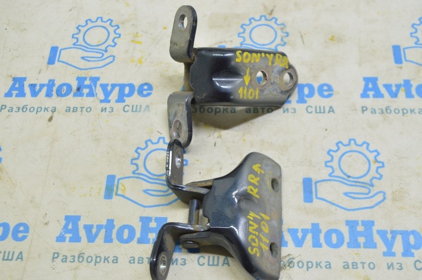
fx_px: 527
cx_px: 211
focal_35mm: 45
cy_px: 140
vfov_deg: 29.8
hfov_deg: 43.6
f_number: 5.6
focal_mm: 30
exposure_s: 1/20
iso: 400
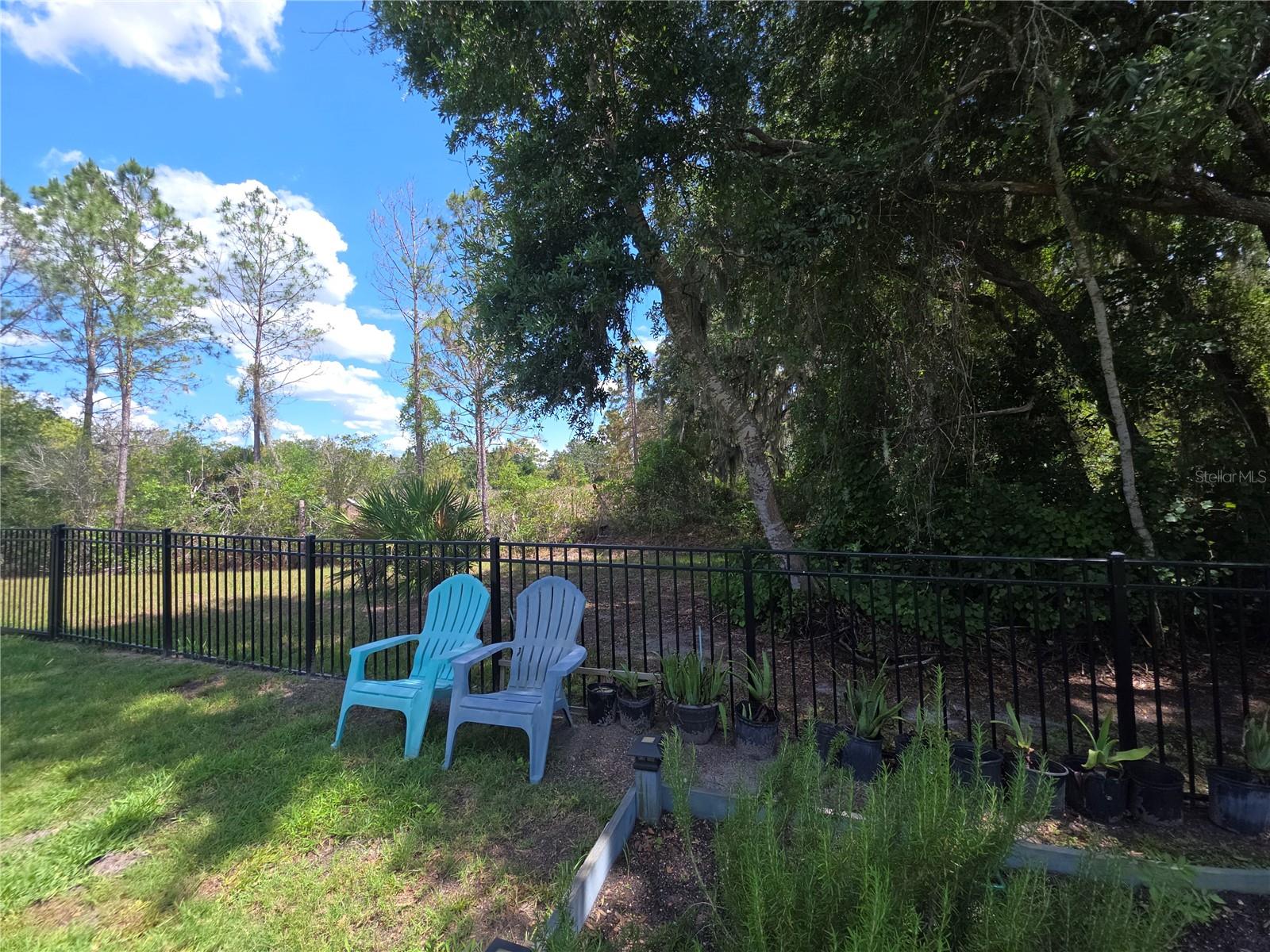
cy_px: 476
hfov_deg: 106.2
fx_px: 477
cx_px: 635
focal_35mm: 13
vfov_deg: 89.9
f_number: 1.9
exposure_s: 1/427
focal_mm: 2.2
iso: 20
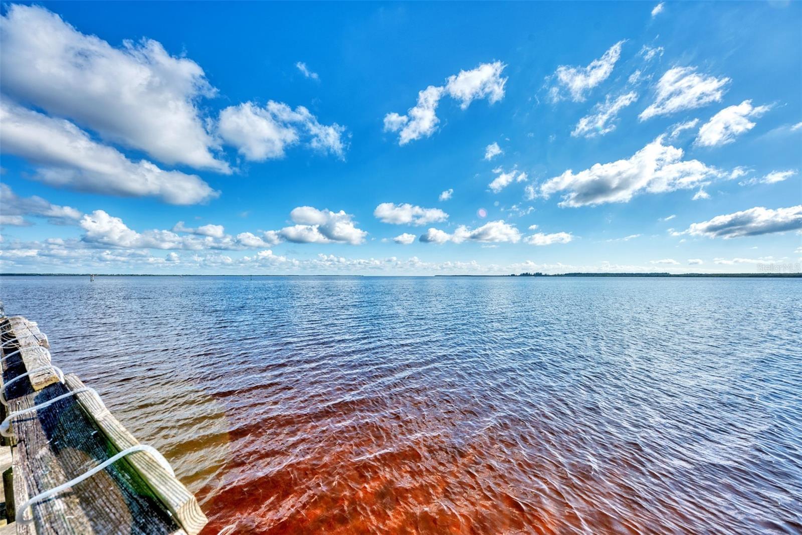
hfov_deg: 112.6
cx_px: 401
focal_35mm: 12
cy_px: 268
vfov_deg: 90.0
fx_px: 267
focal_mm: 12
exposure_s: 1/160
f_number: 7.1
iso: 125
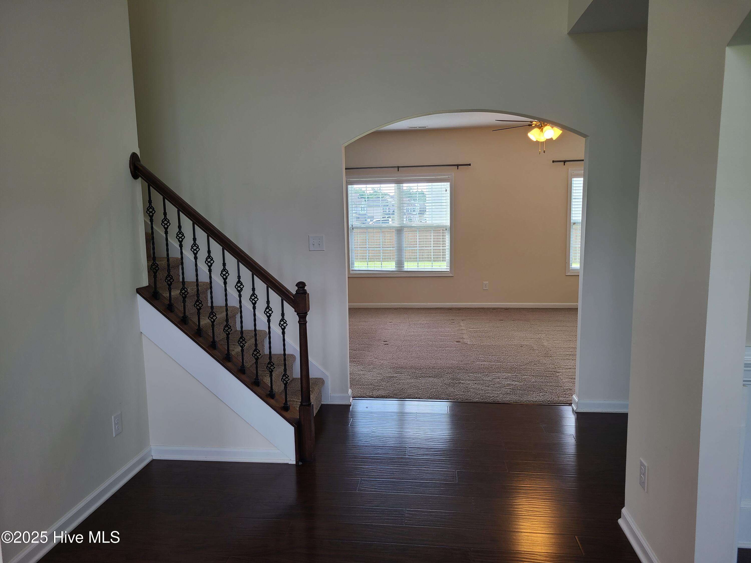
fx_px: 564
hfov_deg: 67.3
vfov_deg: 53.1
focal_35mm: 26
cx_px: 376
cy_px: 282
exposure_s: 1/60
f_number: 1.8
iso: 40
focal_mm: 5.4
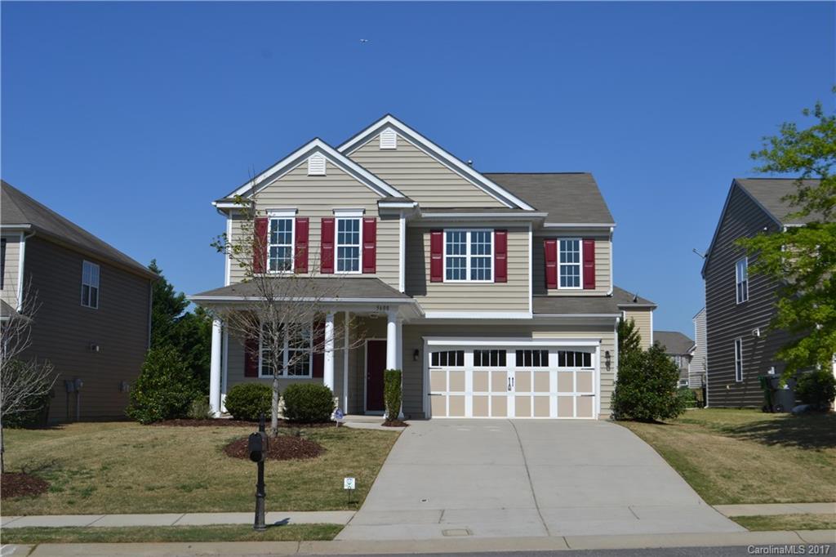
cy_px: 278
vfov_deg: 34.2
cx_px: 418
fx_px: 905
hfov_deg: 49.6
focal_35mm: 39
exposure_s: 1/320
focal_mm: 26
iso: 100
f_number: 9
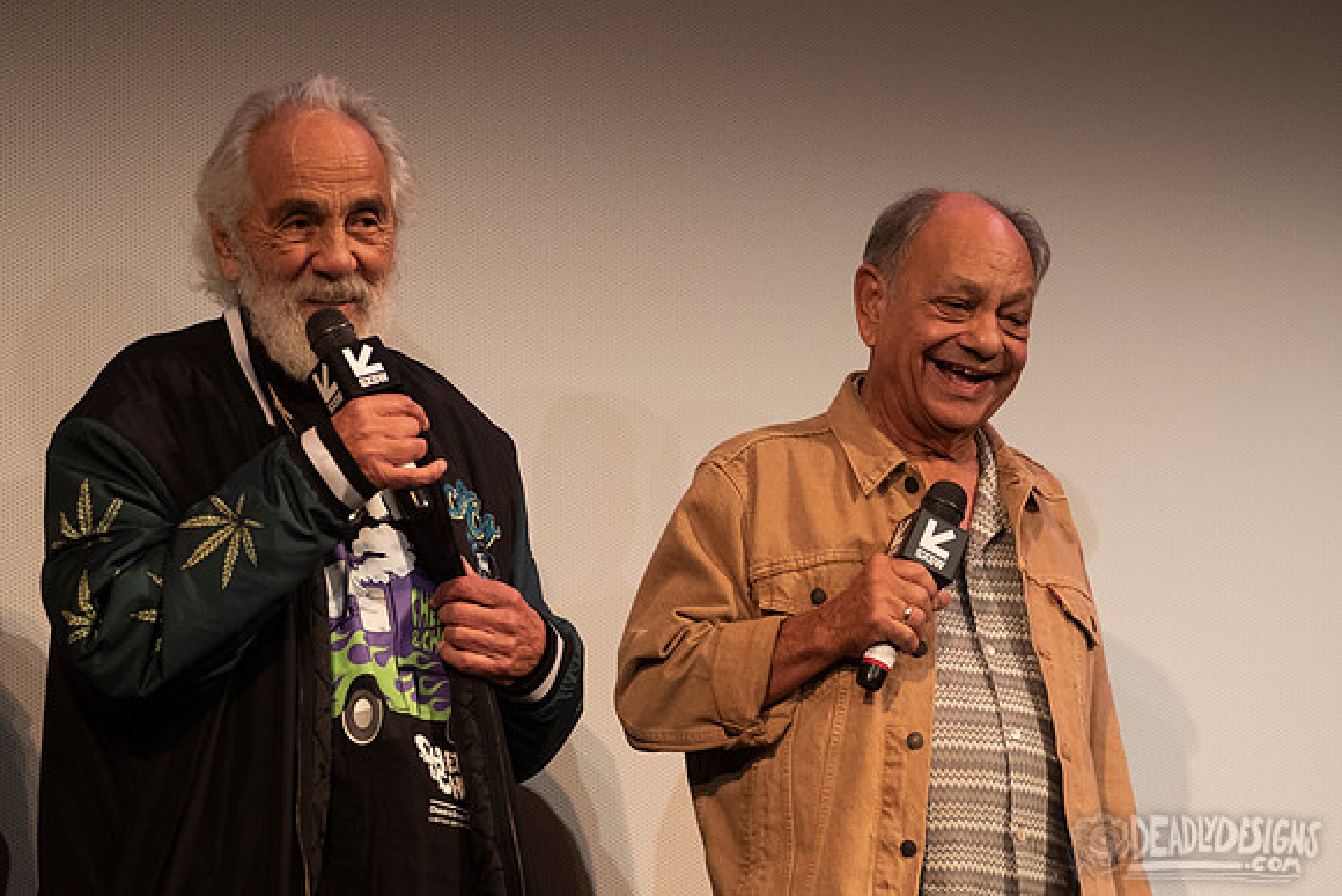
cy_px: 362
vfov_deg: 5.7
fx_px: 8962
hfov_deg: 8.6
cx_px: 855
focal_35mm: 240
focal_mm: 160
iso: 2000
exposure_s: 1/250
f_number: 3.5
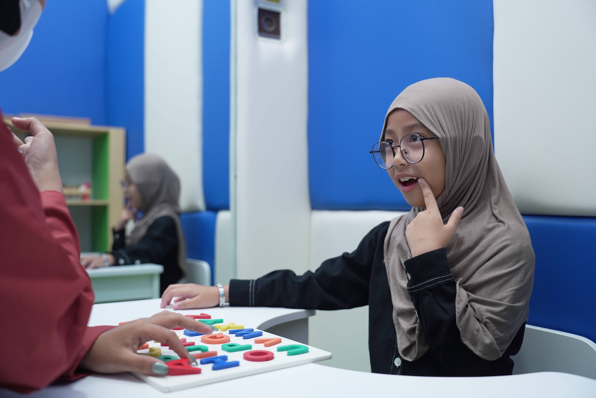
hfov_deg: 55.8
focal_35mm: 34
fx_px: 563
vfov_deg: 38.9
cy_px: 199
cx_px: 298
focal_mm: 34
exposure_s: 1/100
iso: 1000
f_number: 2.8
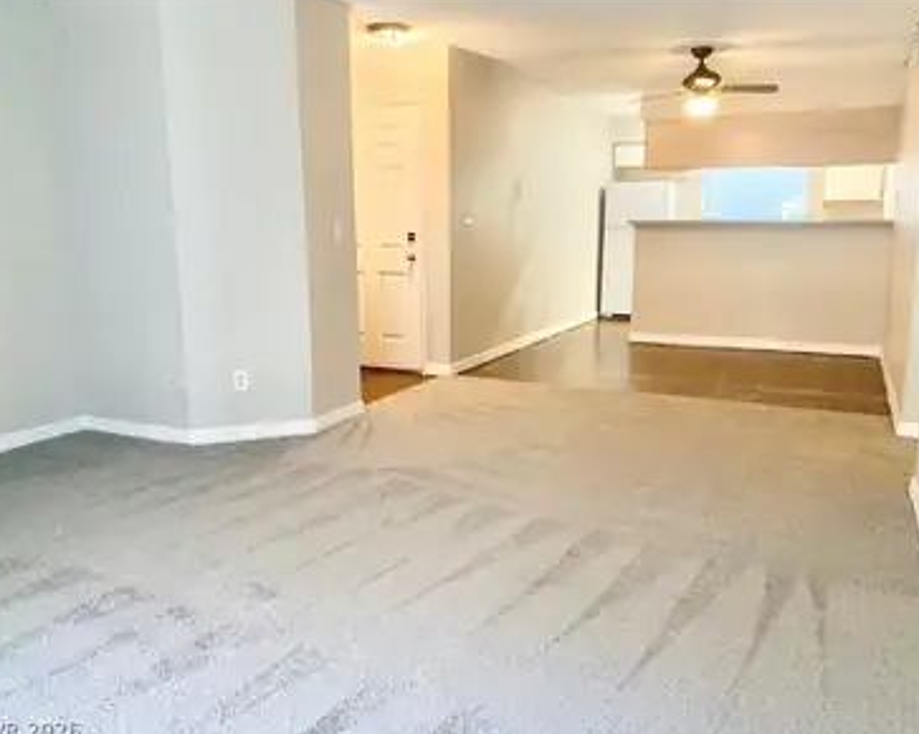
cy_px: 367
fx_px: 761
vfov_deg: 51.5
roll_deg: +0.3
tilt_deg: -10.7
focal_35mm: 28
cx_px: 478
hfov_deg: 62.2
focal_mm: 4.25
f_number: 1.8
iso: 250
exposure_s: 1/60
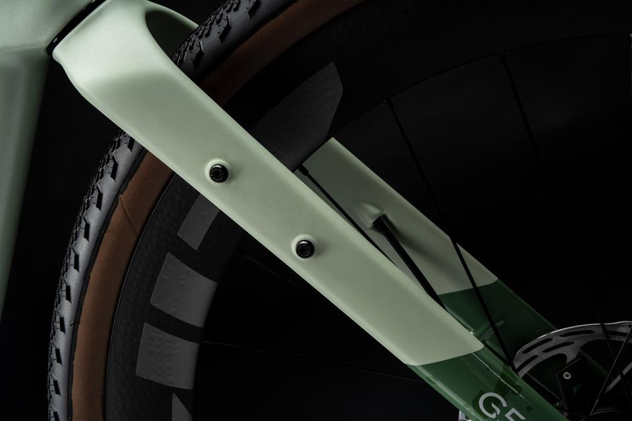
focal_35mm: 70
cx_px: 316
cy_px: 210
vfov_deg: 19.5
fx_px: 1229
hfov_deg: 28.8
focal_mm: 70
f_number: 16
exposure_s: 1/160
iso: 100
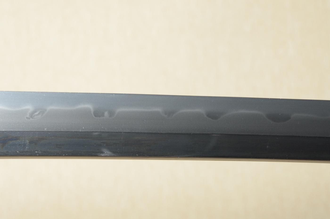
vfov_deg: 12.2
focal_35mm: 112
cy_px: 110
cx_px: 165
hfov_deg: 18.2
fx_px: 1030
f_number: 11
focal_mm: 75
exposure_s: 1/2
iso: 400
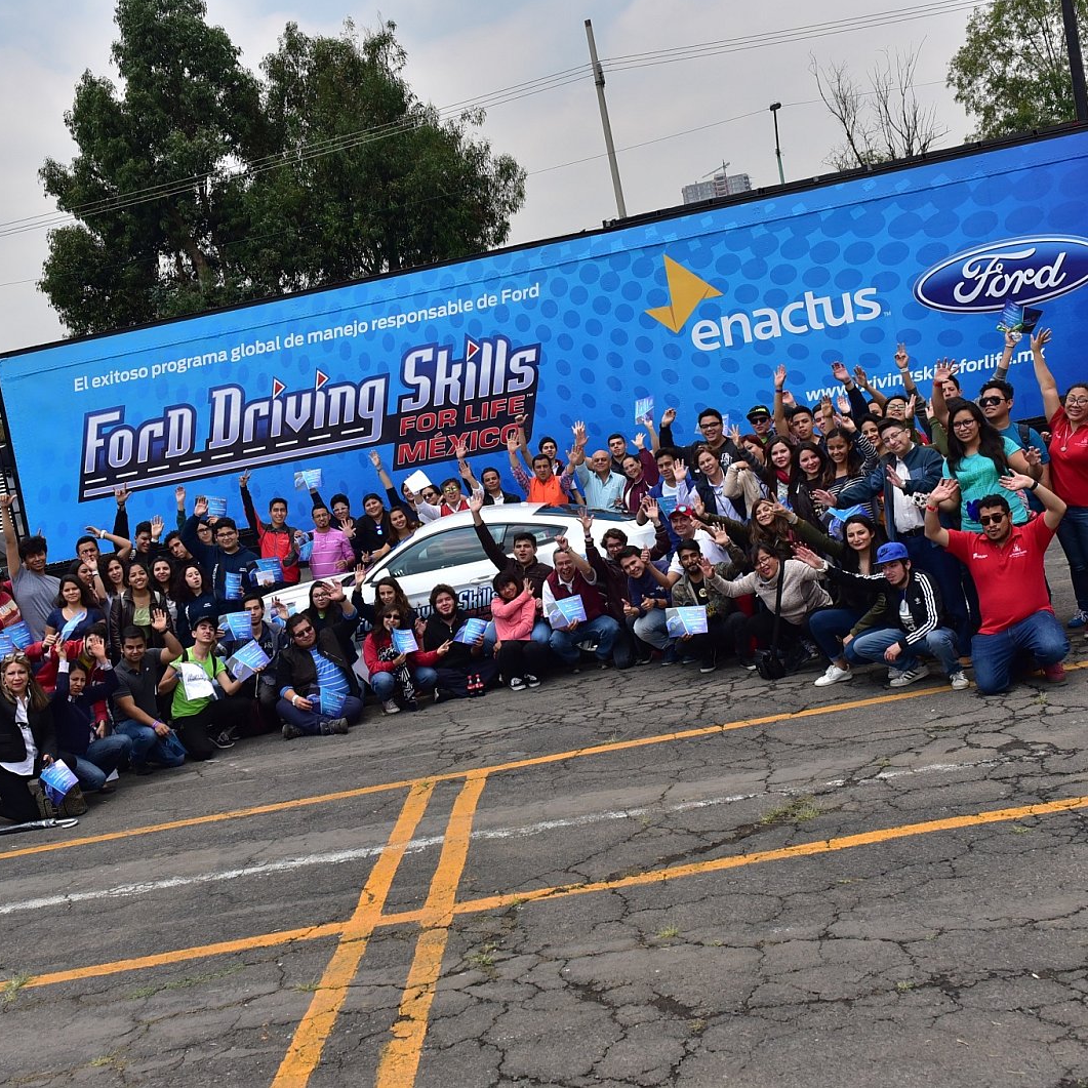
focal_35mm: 41
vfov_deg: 40.9
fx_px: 1458
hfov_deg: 40.9
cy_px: 542
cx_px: 514
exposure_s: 1/4000
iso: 640
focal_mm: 32
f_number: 5.6
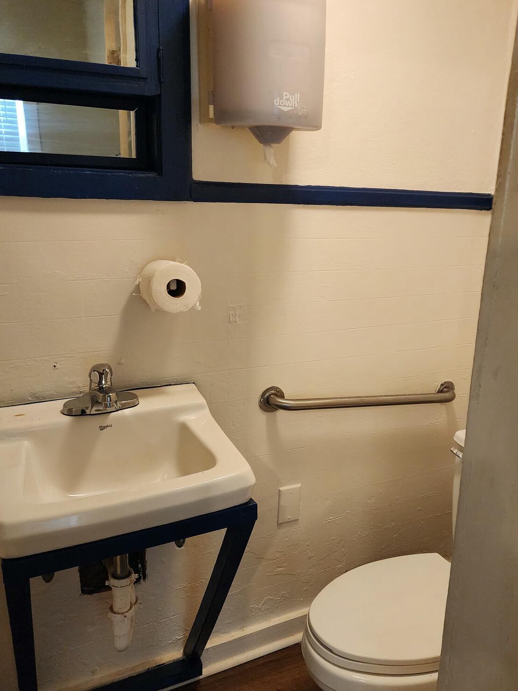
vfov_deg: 58.3
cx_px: 309
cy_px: 365
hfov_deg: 45.2
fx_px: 619
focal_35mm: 31
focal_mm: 6.4
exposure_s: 1/120
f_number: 1.8
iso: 640
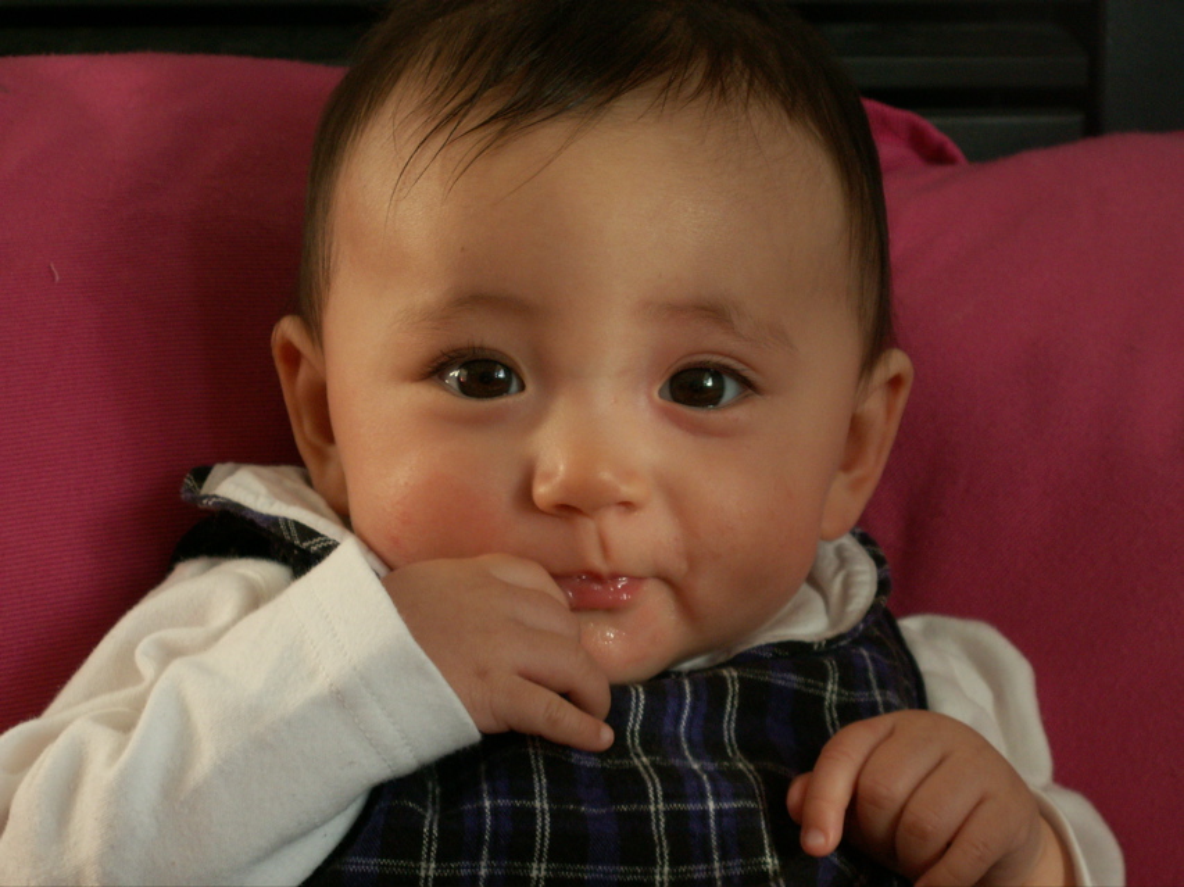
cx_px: 592
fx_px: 3590
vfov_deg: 14.1
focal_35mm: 105
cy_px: 444
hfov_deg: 18.7
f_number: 3.5
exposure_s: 1/40
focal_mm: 17.13
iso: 80
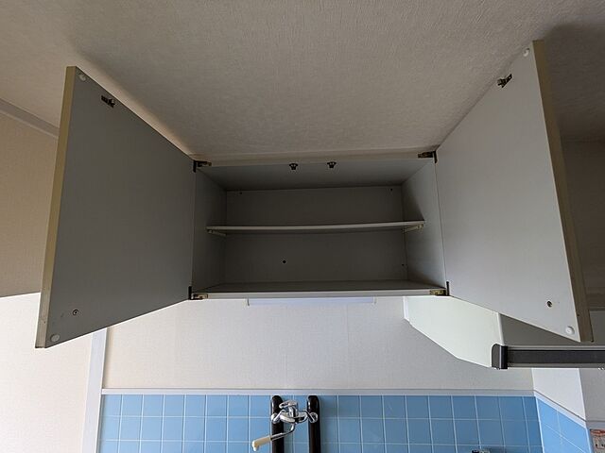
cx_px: 302
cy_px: 226
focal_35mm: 14
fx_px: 245
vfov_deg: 85.7
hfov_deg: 102.1
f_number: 2.2
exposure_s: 1/24
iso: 67
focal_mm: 1.83
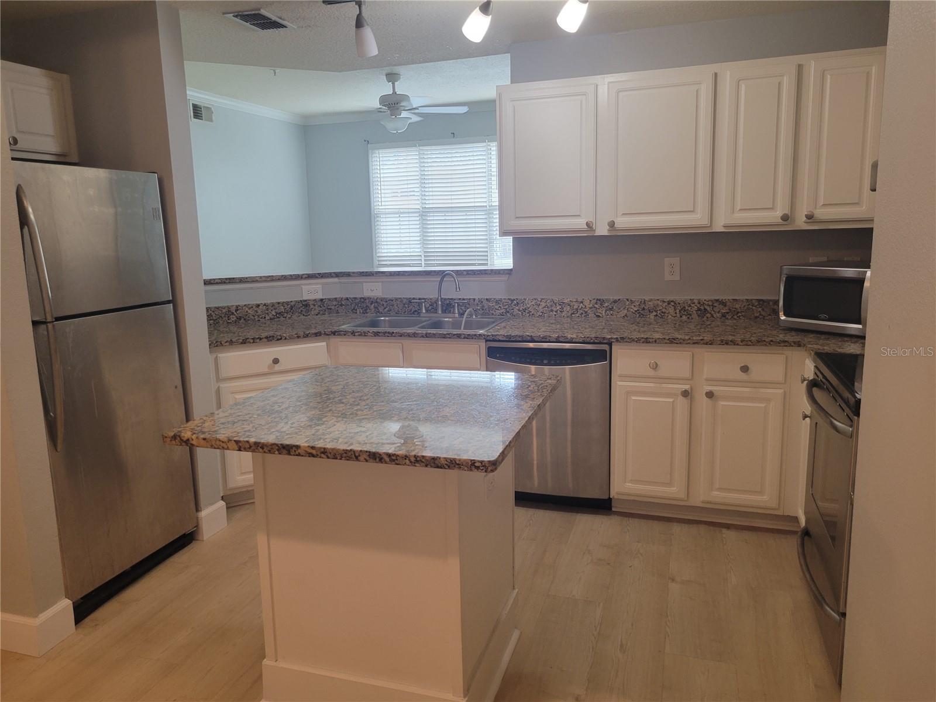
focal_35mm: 26
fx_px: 703
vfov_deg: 53.1
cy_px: 351
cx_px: 468
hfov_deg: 67.3
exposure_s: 1/60
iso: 200
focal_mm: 5.4
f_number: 1.8
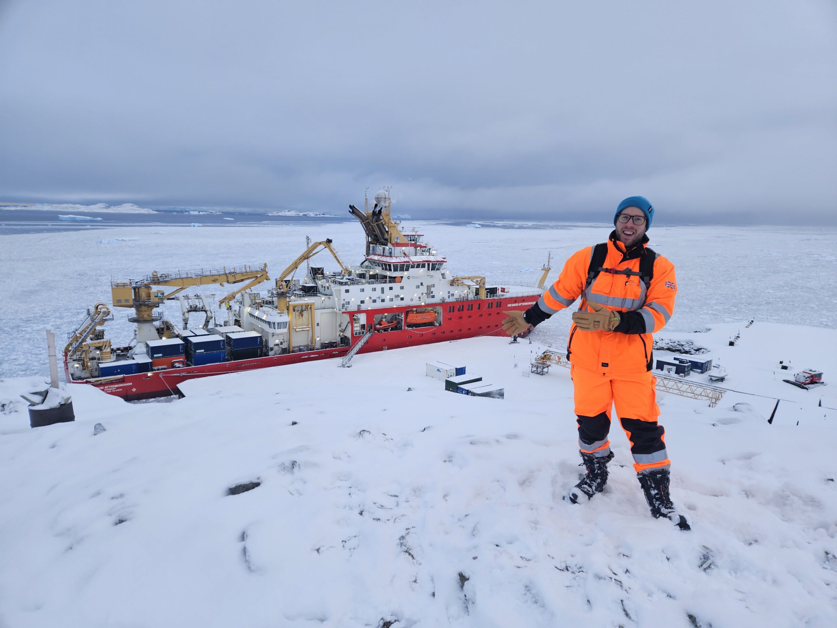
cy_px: 314
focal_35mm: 23
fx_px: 556
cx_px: 418
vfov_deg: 58.9
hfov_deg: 73.9
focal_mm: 5.4
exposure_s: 1/100
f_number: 1.8
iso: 25
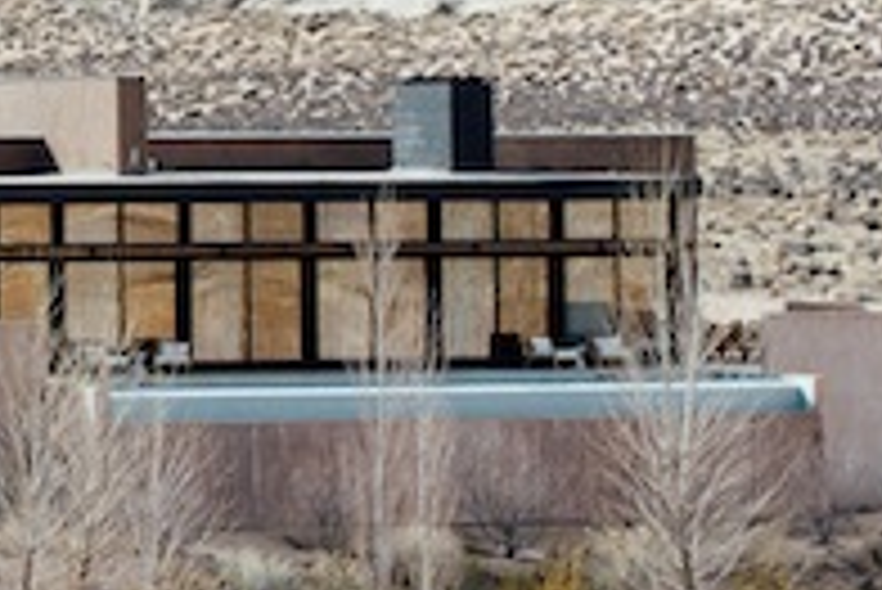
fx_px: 6522
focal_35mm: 266
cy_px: -241
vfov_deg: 5.1
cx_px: -500
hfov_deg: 7.6
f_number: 2
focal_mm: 58
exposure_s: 1/4000
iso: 100
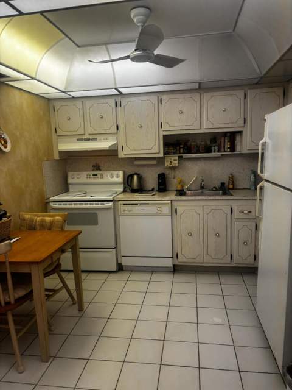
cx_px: 146
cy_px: 195
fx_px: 292
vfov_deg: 67.3
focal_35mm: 26
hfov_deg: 53.1
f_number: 1.6
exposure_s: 1/120
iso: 100
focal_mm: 5.96
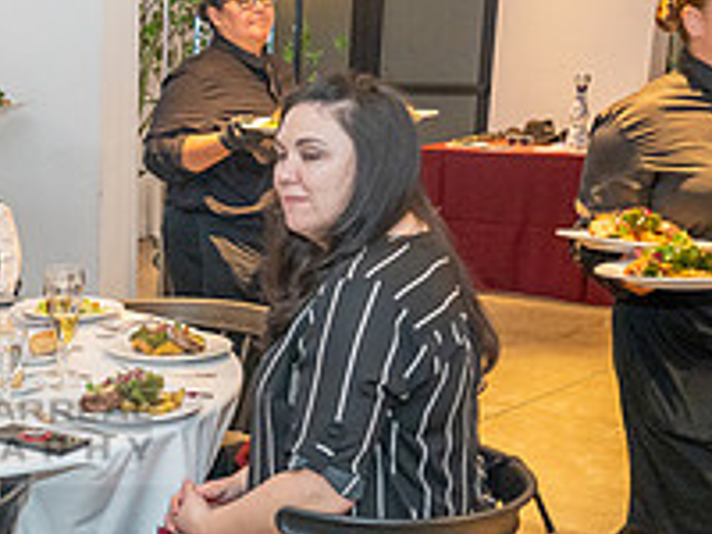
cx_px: -117
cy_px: 400
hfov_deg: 26.2
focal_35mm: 67
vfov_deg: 21.7
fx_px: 1378
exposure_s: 1/200
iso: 2000
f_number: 2.8
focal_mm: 24
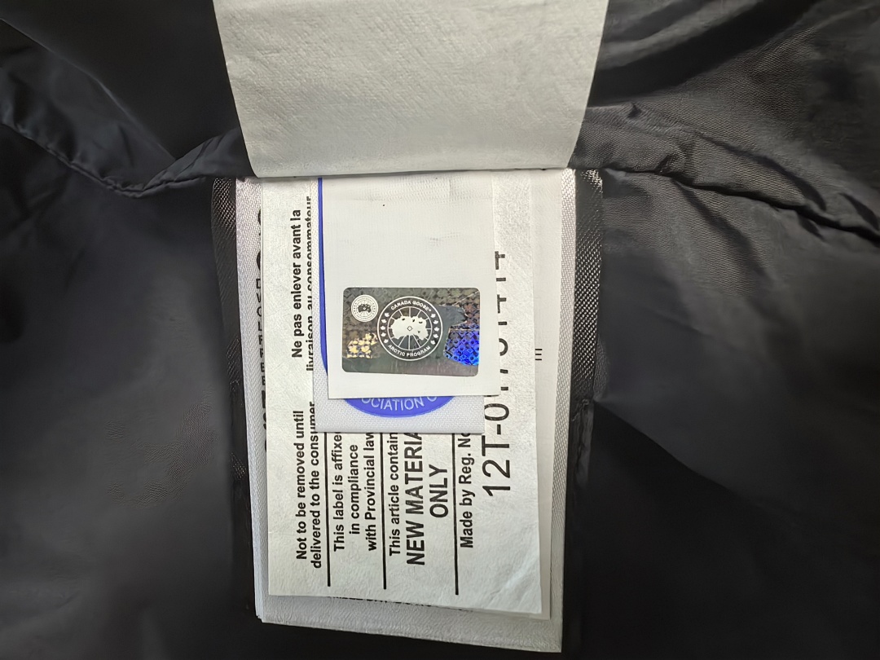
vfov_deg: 51.4
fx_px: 686
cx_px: 440
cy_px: 330
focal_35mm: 27
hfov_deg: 65.3
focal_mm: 1.76
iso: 160
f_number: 2.2
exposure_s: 1/100
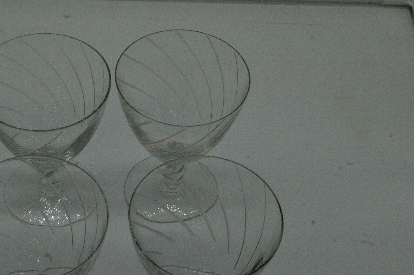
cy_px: 191
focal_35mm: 55
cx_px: 132
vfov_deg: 24.4
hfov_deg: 35.9
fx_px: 632
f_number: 11
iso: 1600
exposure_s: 1/1000
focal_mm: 26
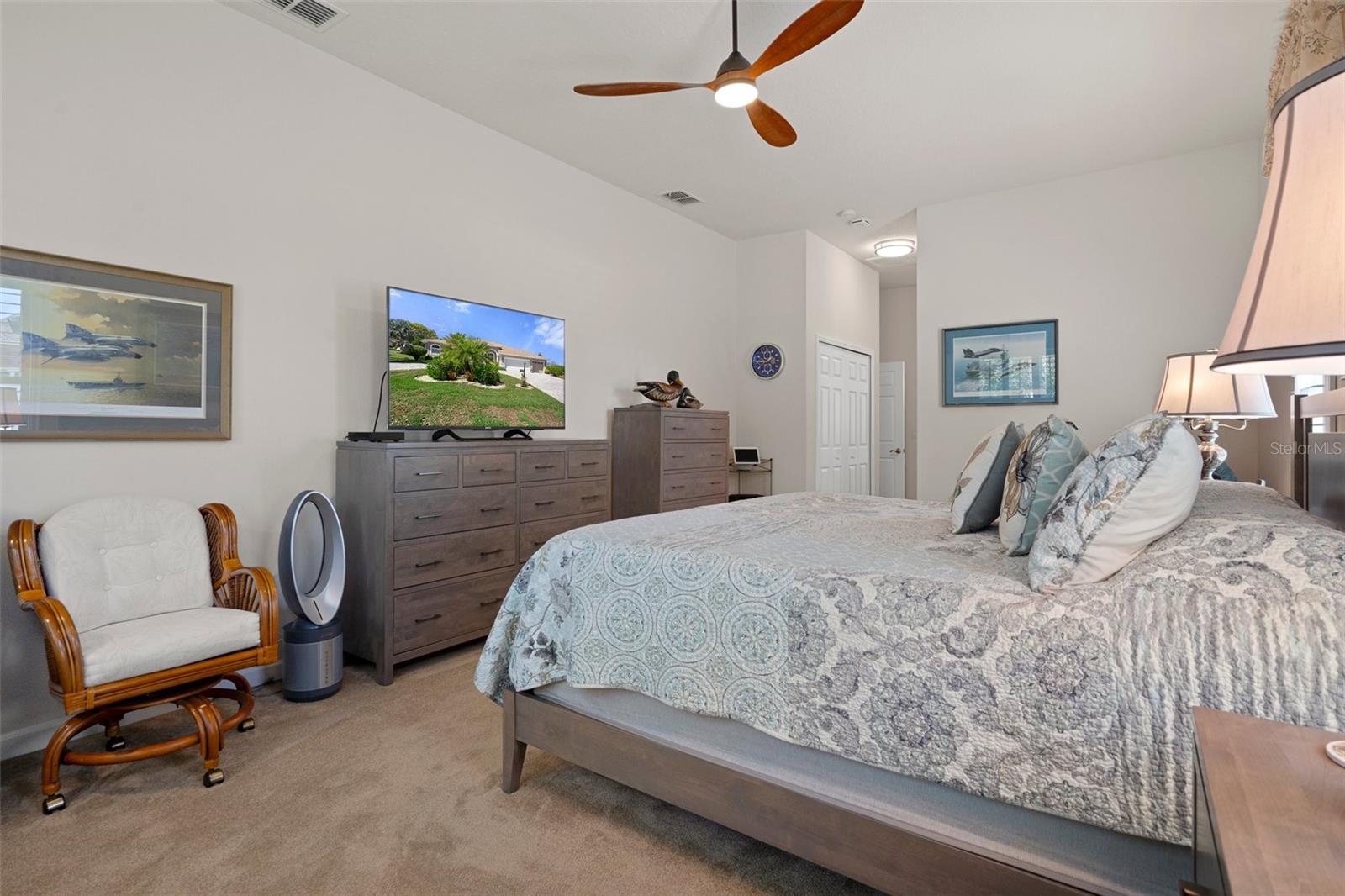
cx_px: 672
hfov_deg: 93.3
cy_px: 448
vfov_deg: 70.4
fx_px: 635
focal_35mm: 17
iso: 400
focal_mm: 17
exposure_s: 1/5
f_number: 8
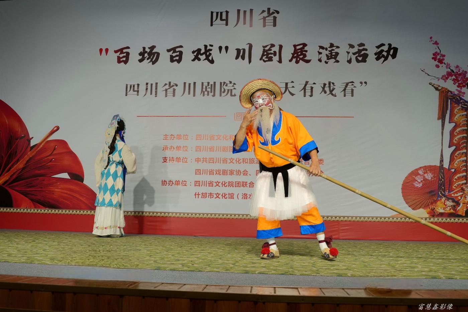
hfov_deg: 67.4
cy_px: 156
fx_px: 351
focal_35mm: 27
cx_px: 234
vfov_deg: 47.9
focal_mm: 27
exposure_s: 1/160
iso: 400
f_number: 4
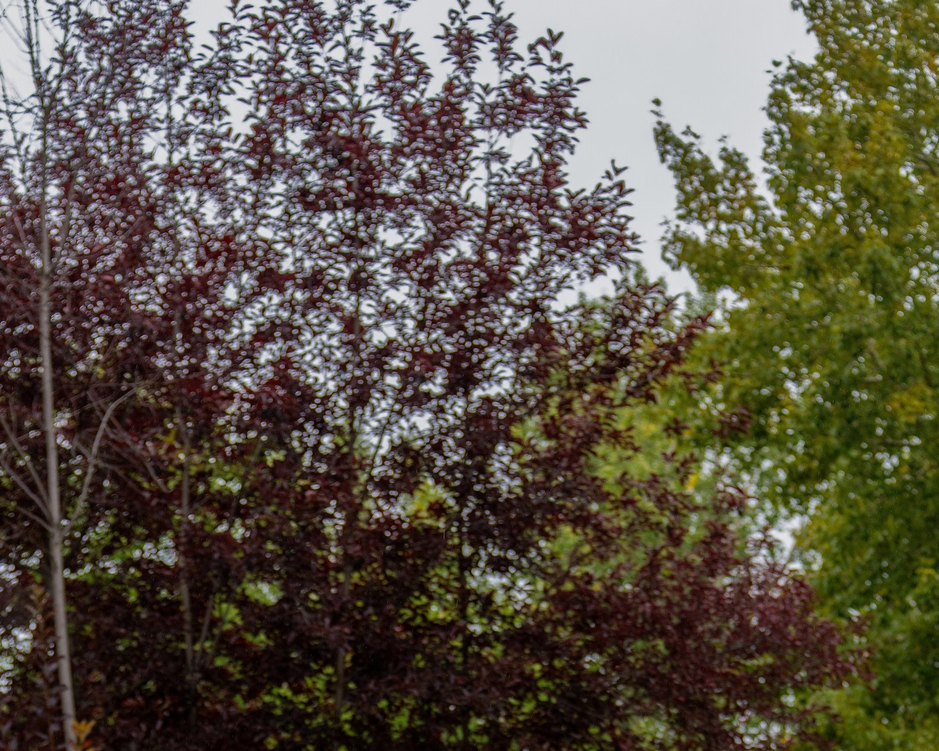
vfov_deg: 19.6
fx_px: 1862
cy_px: 1151
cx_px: 473
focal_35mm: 67
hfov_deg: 28.3
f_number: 2.8
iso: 200
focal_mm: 28
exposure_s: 1/320
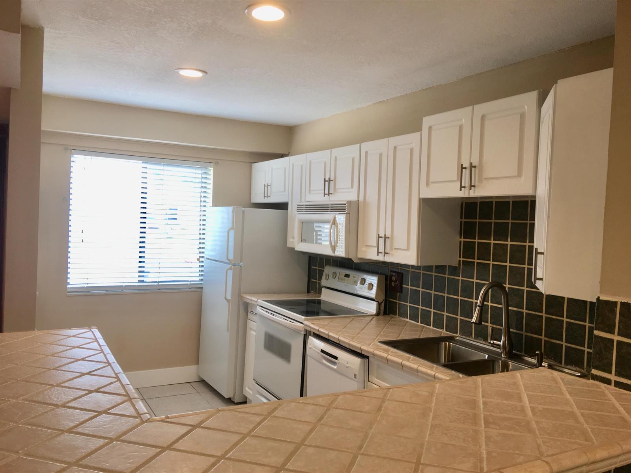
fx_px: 529
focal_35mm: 29
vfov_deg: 48.2
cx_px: 316
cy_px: 236
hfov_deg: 61.7
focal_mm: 4.15
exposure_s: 1/35
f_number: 2.2
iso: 25
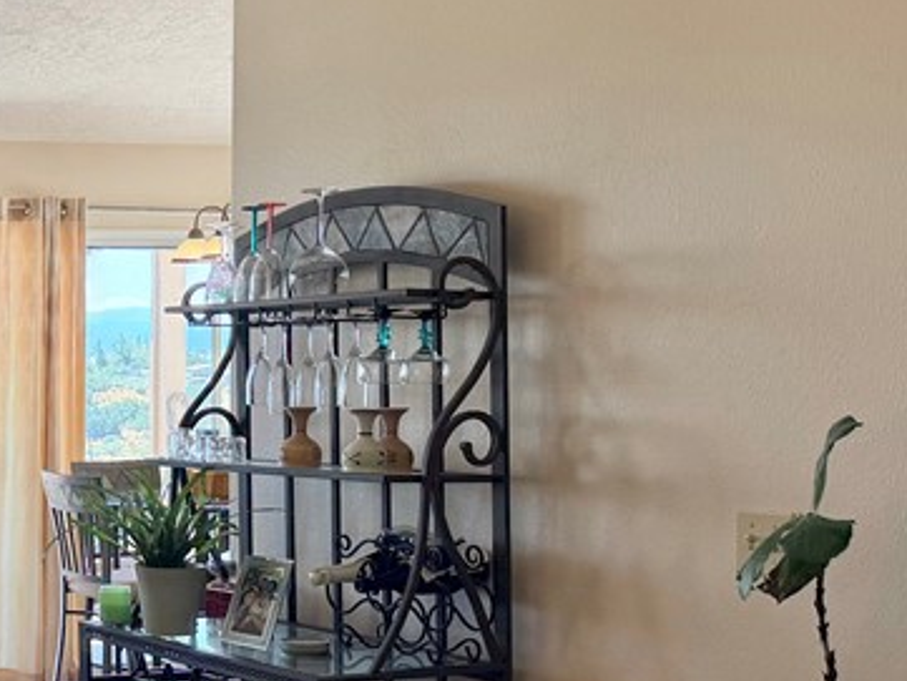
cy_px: 427
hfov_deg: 24.2
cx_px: -337
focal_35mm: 68
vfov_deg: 21.6
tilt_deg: -1.8
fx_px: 1782
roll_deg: +0.4
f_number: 1.78
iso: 80
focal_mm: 6.76
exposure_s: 1/296
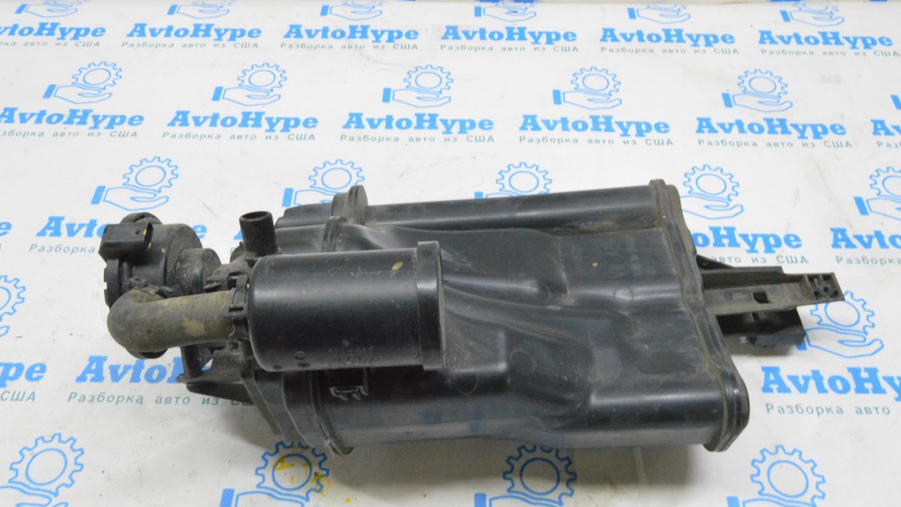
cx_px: 452
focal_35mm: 32
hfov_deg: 61.0
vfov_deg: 36.7
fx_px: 764
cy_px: 264
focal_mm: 20
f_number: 20
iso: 6400
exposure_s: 1/15
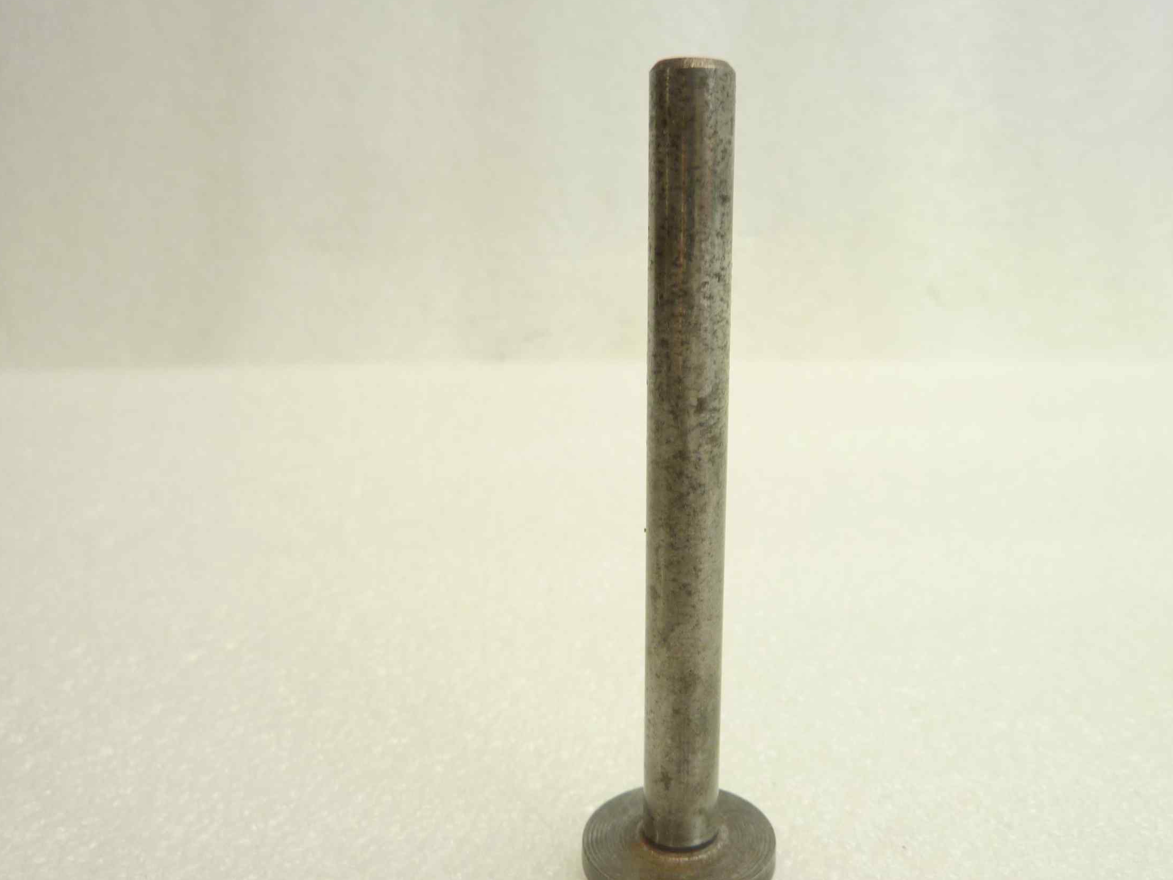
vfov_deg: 48.2
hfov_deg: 61.4
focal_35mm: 29
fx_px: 983
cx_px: 674
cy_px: 426
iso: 80
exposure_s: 1/25
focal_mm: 4.1
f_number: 3.3
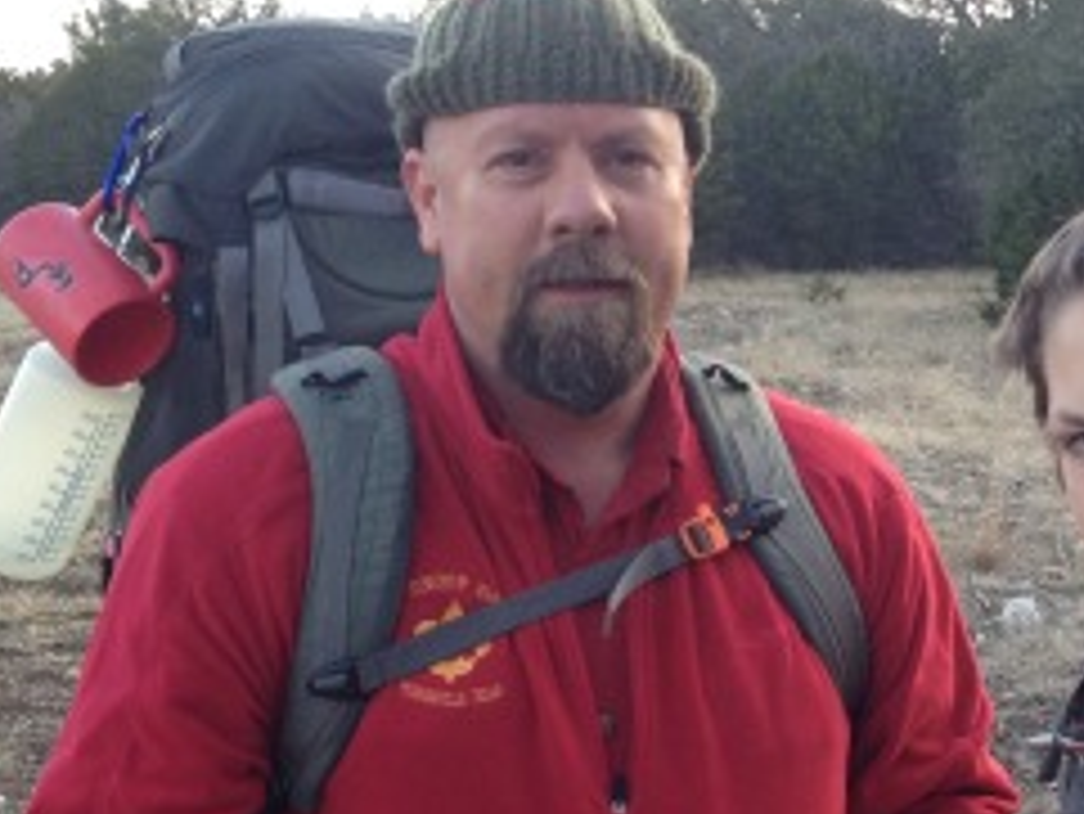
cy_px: 616
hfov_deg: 20.5
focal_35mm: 93
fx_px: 2914
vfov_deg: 15.8
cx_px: 1057
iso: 50
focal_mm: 4.28
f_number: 2.4
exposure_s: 1/154
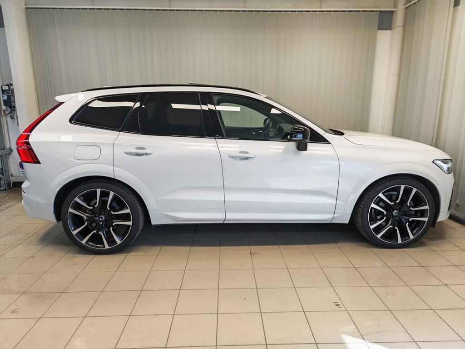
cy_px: 174
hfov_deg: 73.9
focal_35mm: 23
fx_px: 309
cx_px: 232
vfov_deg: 58.9
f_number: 1.6
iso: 100
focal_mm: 5.4
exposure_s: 1/125
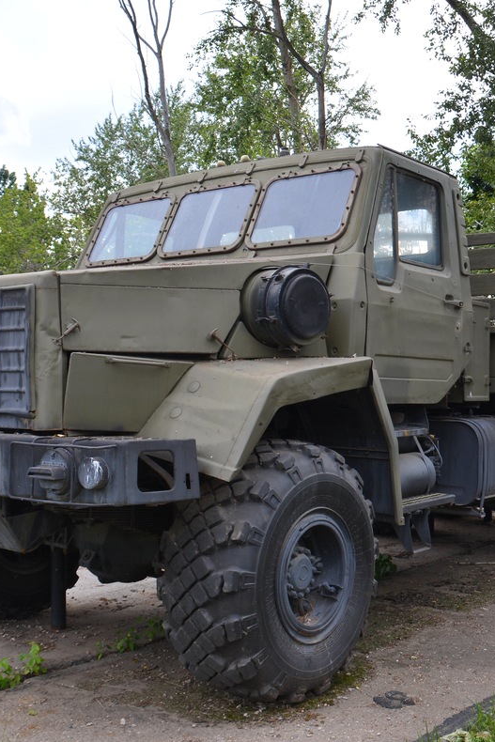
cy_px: 368
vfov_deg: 47.4
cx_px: 236
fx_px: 845
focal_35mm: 41
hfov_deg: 32.6
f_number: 8
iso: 200
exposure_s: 1/250
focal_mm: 18
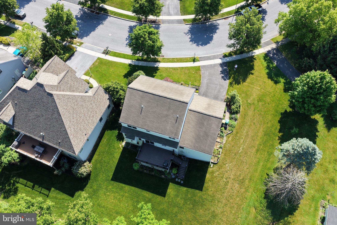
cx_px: 168
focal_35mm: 28
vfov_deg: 46.4
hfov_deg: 65.5
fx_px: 262
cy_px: 112
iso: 200
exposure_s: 1/640
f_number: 2.8
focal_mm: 14.45
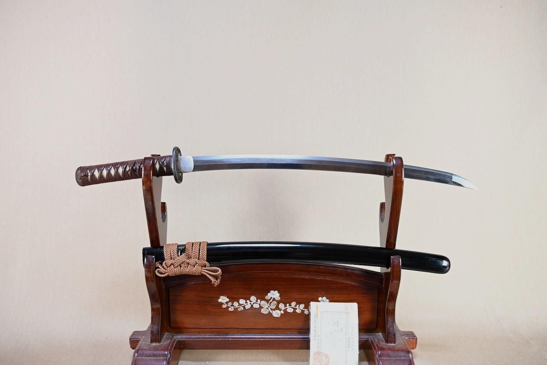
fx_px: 444
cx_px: 274
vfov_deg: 44.6
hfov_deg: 63.2
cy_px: 182
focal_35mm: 29
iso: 100
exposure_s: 1/1.6
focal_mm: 19.5
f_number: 3.5
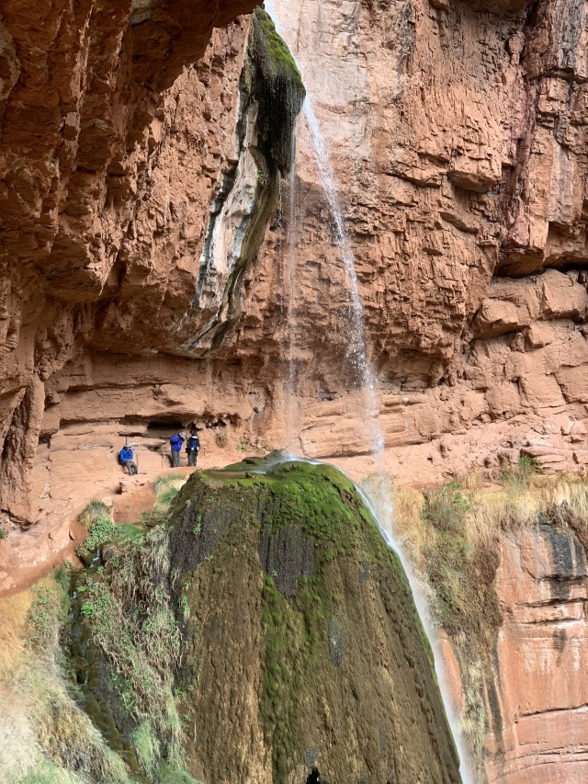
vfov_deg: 36.8
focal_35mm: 52
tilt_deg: -1.8
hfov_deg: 28.0
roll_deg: +1.0
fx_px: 1177
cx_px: 294
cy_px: 392
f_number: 2.4
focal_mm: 6
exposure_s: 1/122
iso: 25
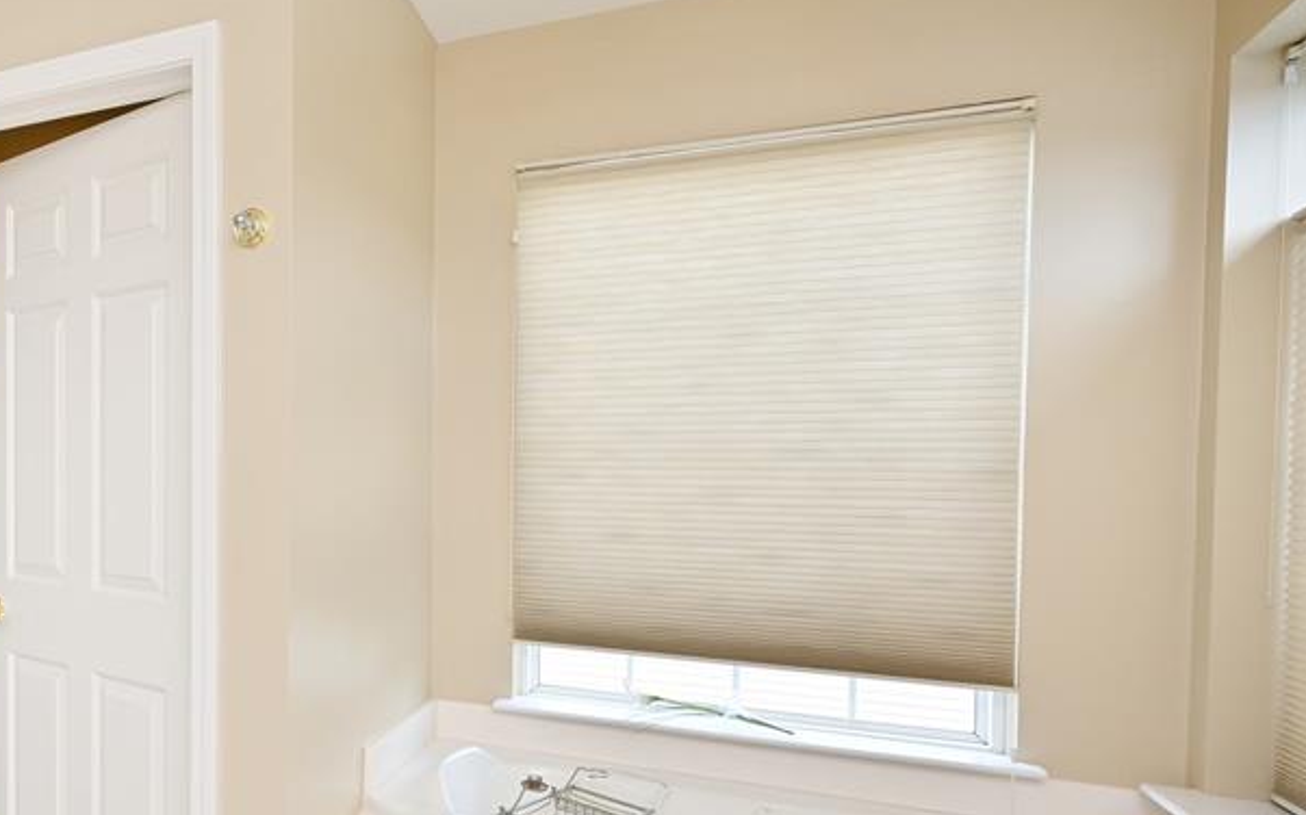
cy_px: 551
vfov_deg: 46.7
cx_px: 213
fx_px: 925
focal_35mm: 26
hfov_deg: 62.7
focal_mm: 15
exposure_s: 1/60
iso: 800
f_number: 11
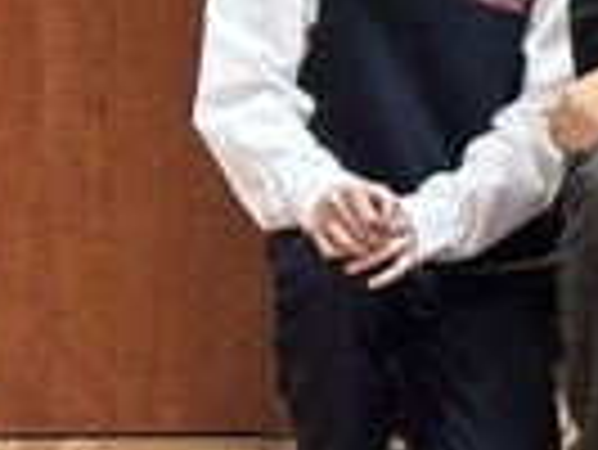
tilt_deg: -3.3
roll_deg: -0.5
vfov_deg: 5.6
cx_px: 1365
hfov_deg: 7.2
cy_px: -400
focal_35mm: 260
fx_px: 4496
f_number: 1.6
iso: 160
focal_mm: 5.96
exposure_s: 1/33
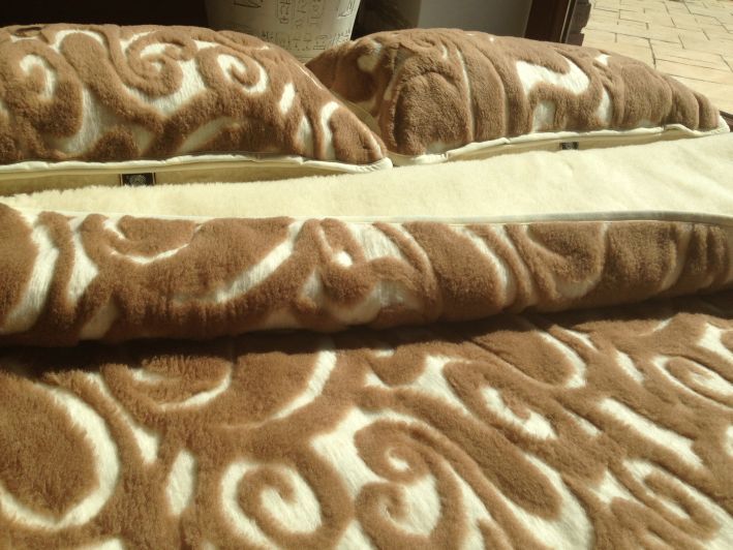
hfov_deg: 55.3
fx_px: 699
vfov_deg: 43.0
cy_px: 275
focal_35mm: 33
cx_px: 366
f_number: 2.4
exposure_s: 1/2088
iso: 50
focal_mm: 4.13
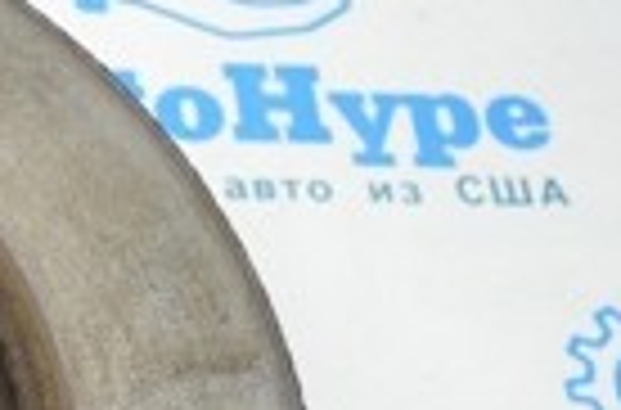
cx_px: -518
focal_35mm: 146
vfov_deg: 9.2
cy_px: 525
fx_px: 2515
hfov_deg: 12.7
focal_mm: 21
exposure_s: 1/40
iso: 400
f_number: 3.8
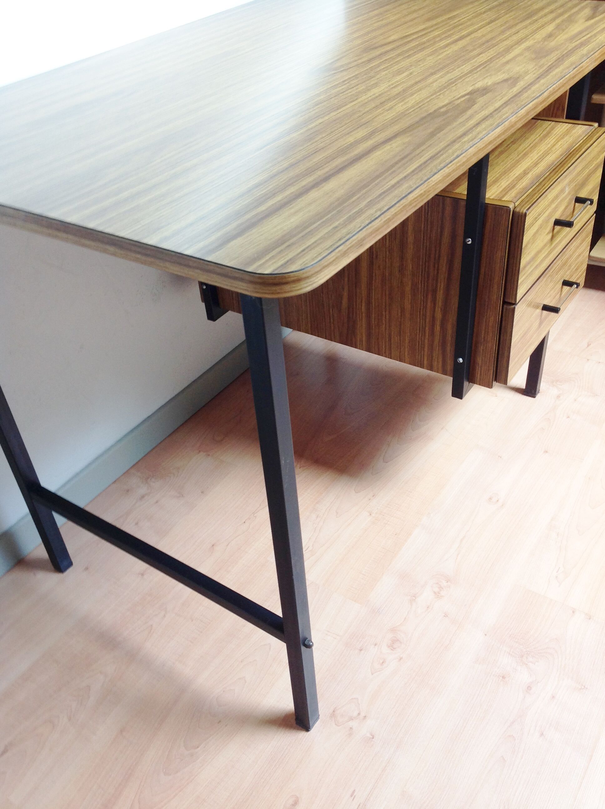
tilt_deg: -35.8
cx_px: 302
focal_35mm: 35
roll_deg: +7.5
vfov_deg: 52.7
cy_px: 404
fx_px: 818
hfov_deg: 40.6
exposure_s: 1/24
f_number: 2.4
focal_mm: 4.28
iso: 64
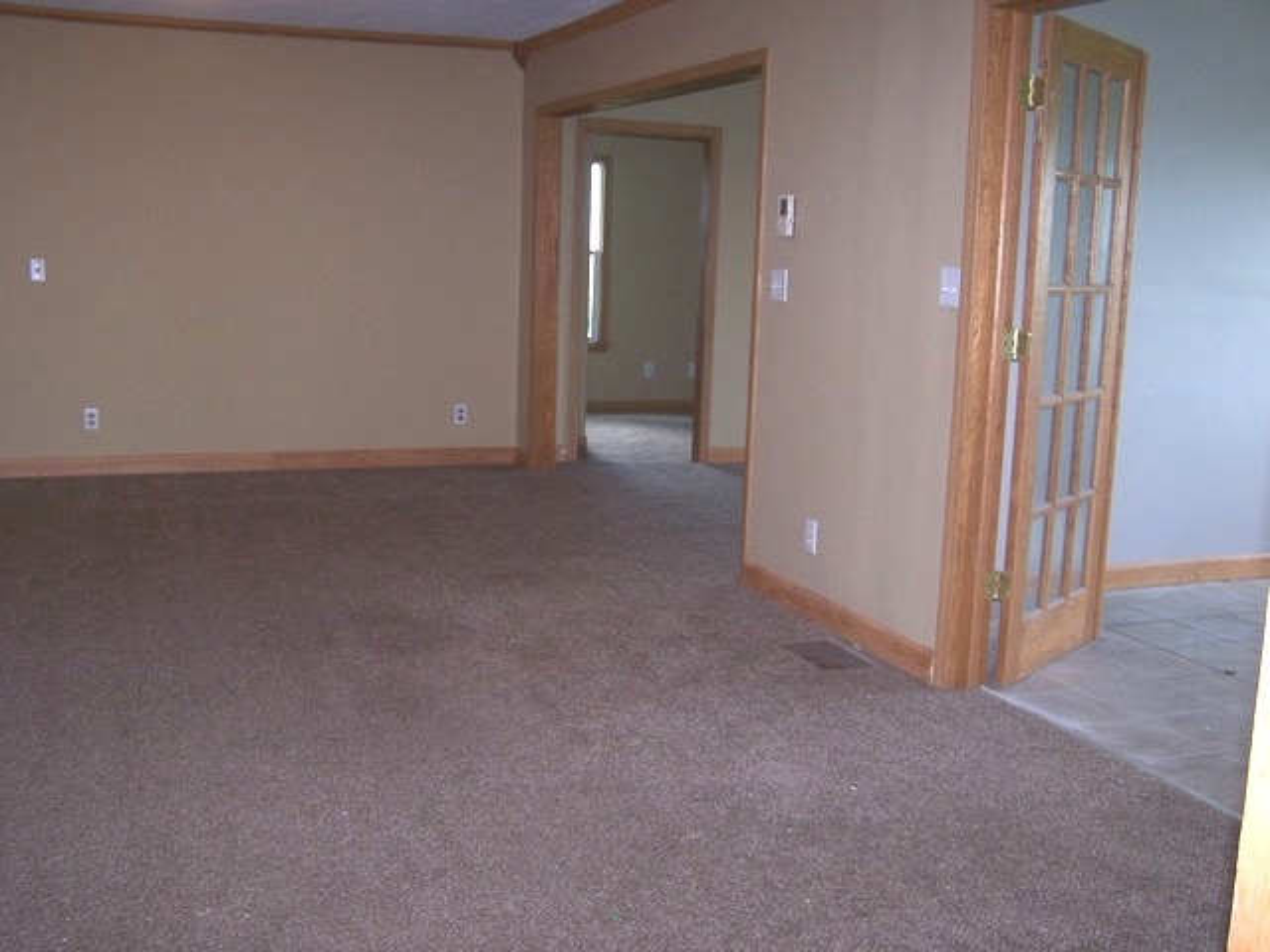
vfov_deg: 37.7
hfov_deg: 49.0
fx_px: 1394
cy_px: 476
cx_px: 635
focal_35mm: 38
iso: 80
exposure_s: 1/60
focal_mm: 6.3
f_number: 2.8
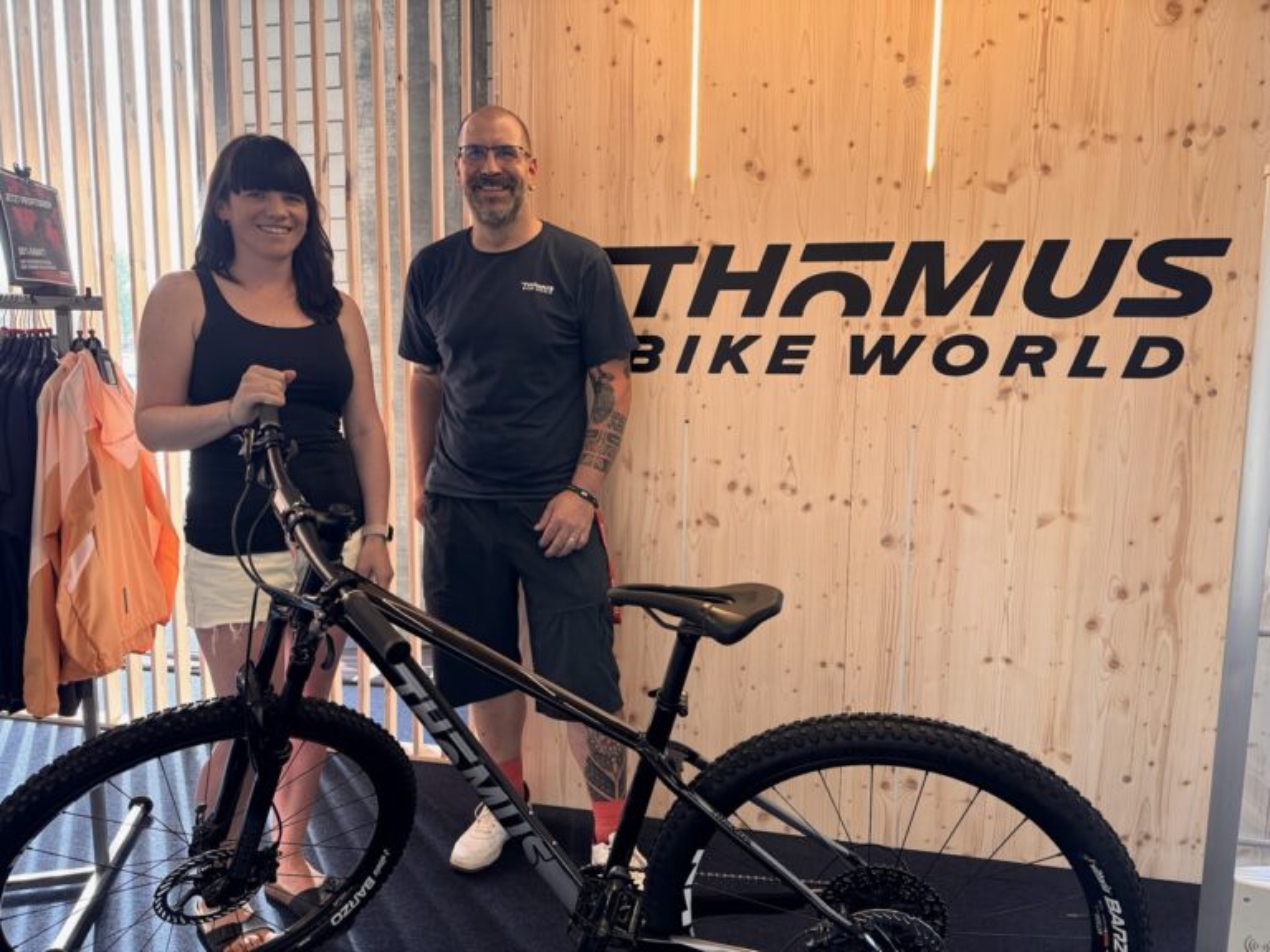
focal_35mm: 24
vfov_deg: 56.8
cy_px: 476
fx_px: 881
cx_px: 635
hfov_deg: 71.6
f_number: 1.78
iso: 200
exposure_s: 1/121
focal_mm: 6.76
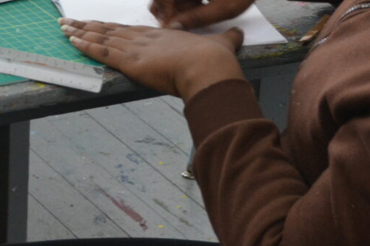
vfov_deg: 7.8
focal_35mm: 173
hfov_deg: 11.8
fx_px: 1777
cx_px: 31
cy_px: -82
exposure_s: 1/60
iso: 1000
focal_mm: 38
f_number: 5
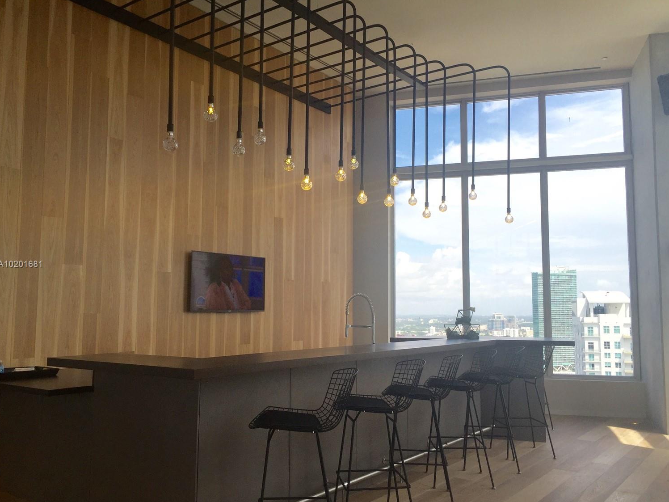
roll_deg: -0.7
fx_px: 599
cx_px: 330
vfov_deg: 45.4
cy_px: 265
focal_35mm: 31
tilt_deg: +5.1
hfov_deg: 58.3
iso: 32
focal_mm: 4.15
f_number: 2.2
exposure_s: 1/542
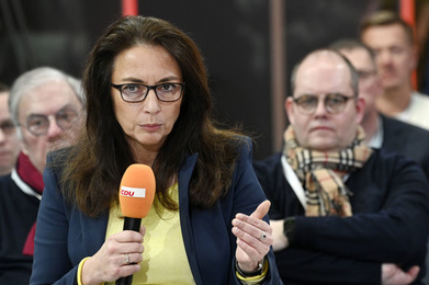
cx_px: 207
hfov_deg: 7.4
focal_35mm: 277
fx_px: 3298
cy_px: 151
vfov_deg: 5.0
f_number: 6.3
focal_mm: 240
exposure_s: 1/500
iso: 6400
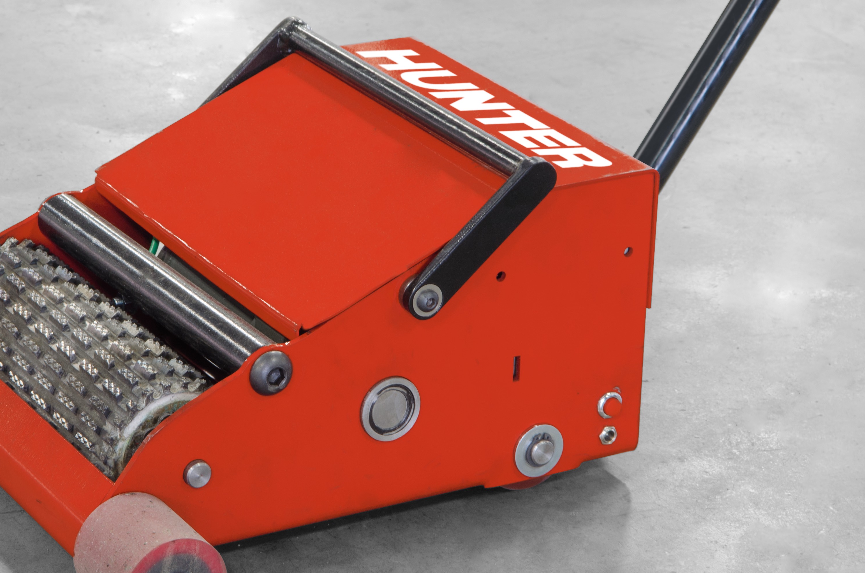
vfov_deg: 10.1
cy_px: 256
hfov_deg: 15.1
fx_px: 3257
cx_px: 334
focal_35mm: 136
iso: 100
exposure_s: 1.6
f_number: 11
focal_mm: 55
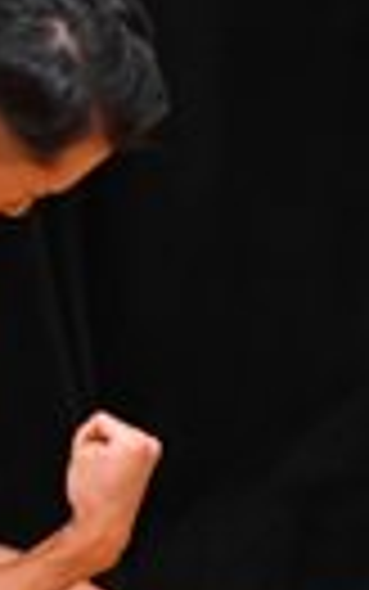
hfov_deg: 0.8
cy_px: 360
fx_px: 26118
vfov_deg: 1.3
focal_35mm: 1625
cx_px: 106
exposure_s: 1/400
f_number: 5.6
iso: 3200
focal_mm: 180
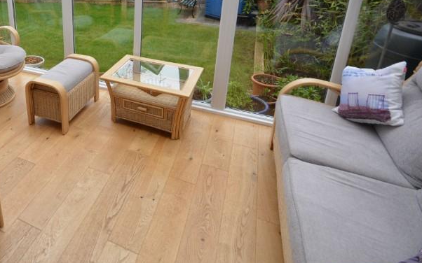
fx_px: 299
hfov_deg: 64.3
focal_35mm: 26
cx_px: 85
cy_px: 40
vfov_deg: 44.4
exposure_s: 1/200
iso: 200
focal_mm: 10
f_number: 7.1
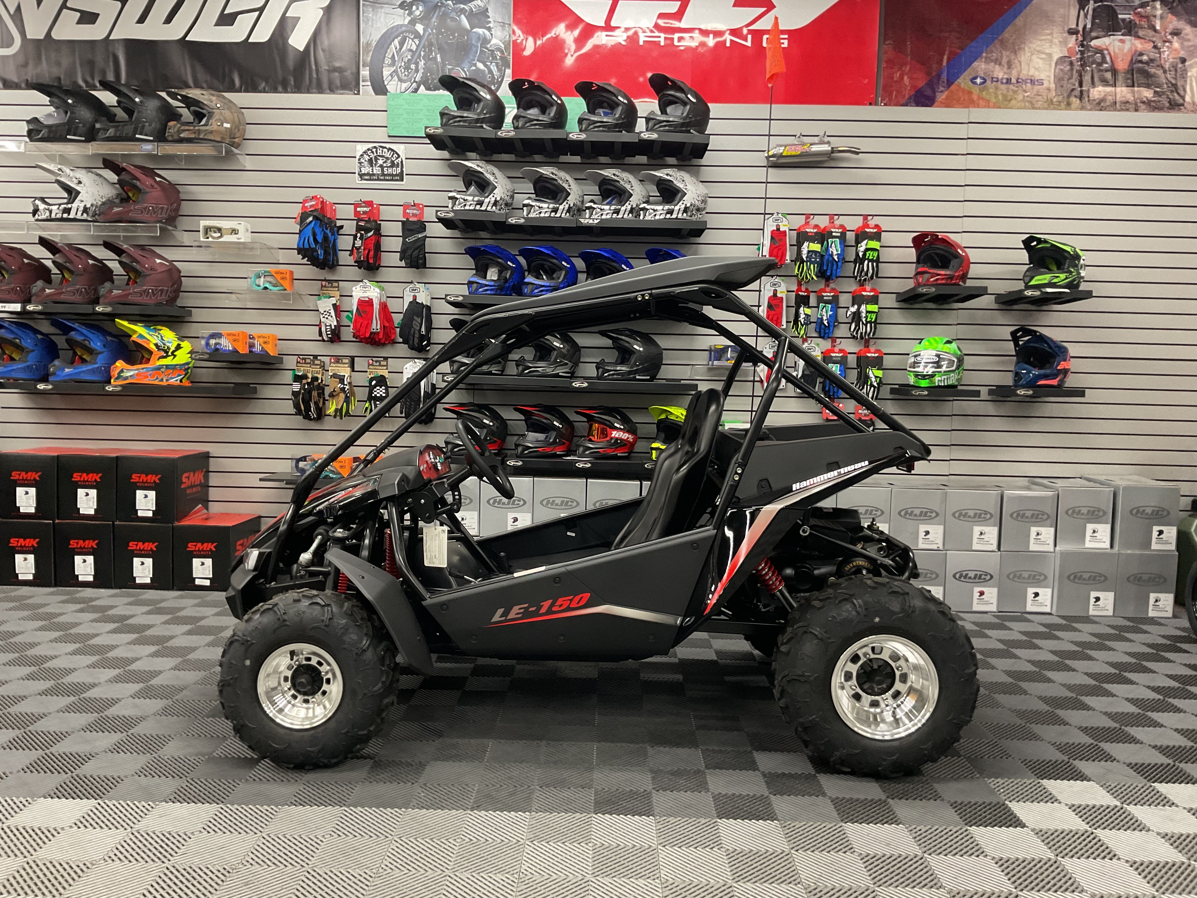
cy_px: 449
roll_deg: -2.0
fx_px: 1003
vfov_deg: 48.2
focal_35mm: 29
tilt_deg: -5.0
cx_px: 598
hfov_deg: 61.7
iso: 125
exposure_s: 1/60
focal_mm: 3
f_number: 1.8
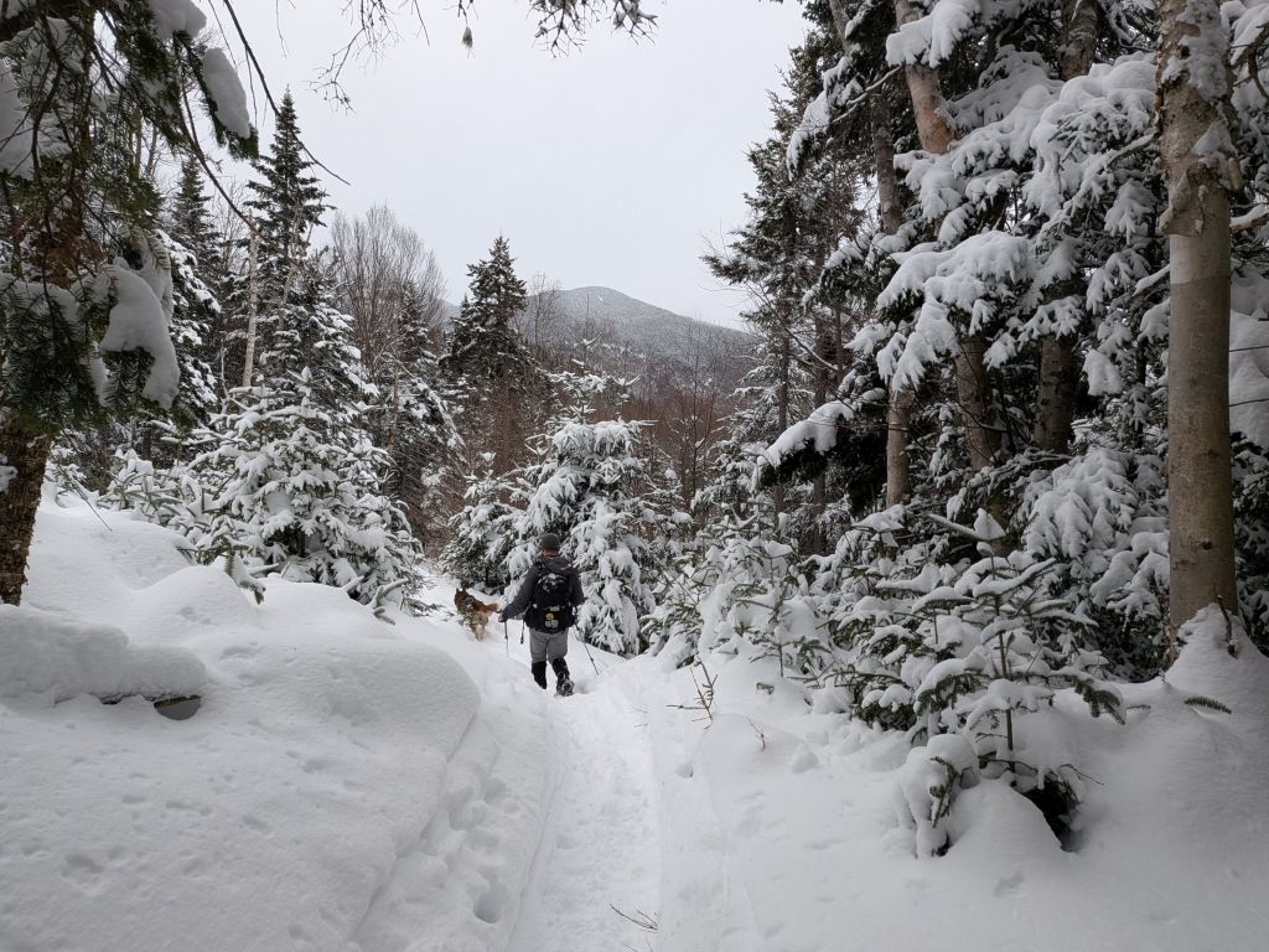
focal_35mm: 24
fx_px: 880
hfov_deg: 71.6
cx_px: 634
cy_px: 476
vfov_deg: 56.8
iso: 30
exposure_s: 1/635
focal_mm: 4.53
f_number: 1.7
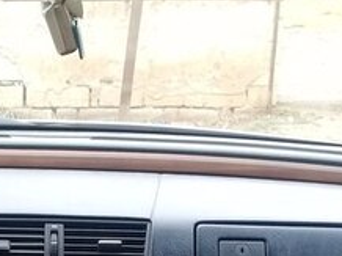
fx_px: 928
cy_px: 301
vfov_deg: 15.2
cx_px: 67
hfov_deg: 20.6
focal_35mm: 94
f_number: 2.2
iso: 64
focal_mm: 3.3
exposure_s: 1/50
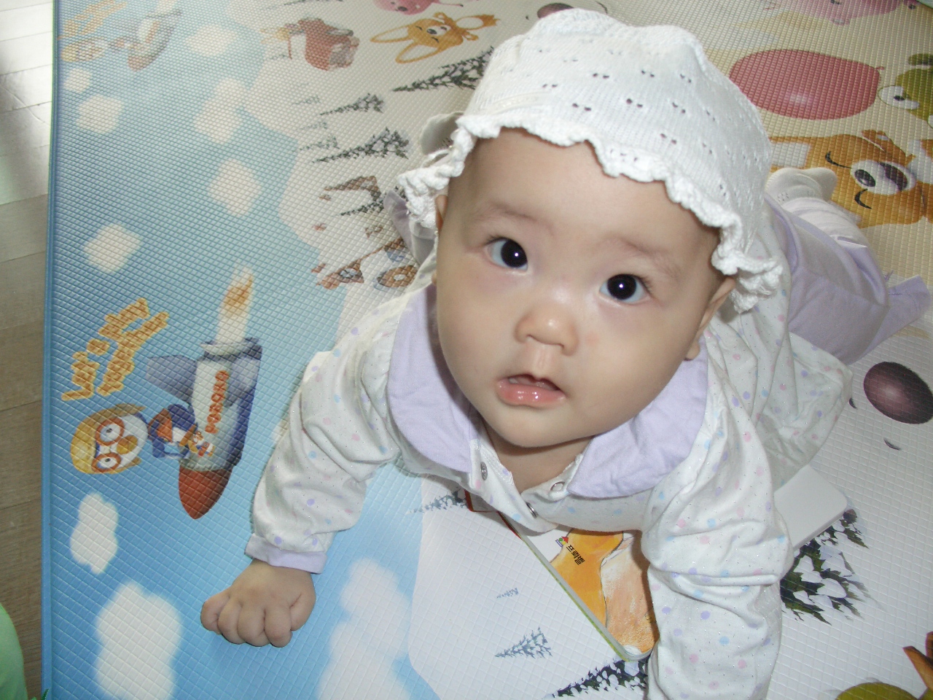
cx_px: 466
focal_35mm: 33
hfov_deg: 55.4
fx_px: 889
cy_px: 350
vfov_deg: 42.9
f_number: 2.8
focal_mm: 7.1
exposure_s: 1/60
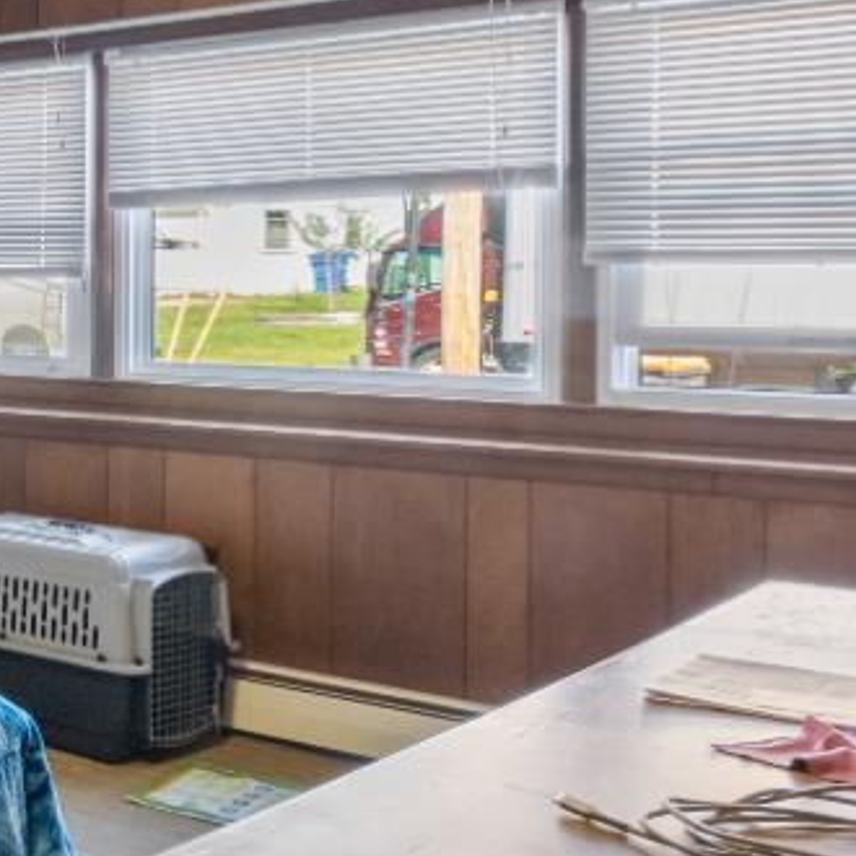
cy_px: 303
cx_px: -602
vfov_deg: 31.4
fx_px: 1511
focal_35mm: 54
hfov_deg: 22.3
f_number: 11
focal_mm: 14
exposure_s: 1/160
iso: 640
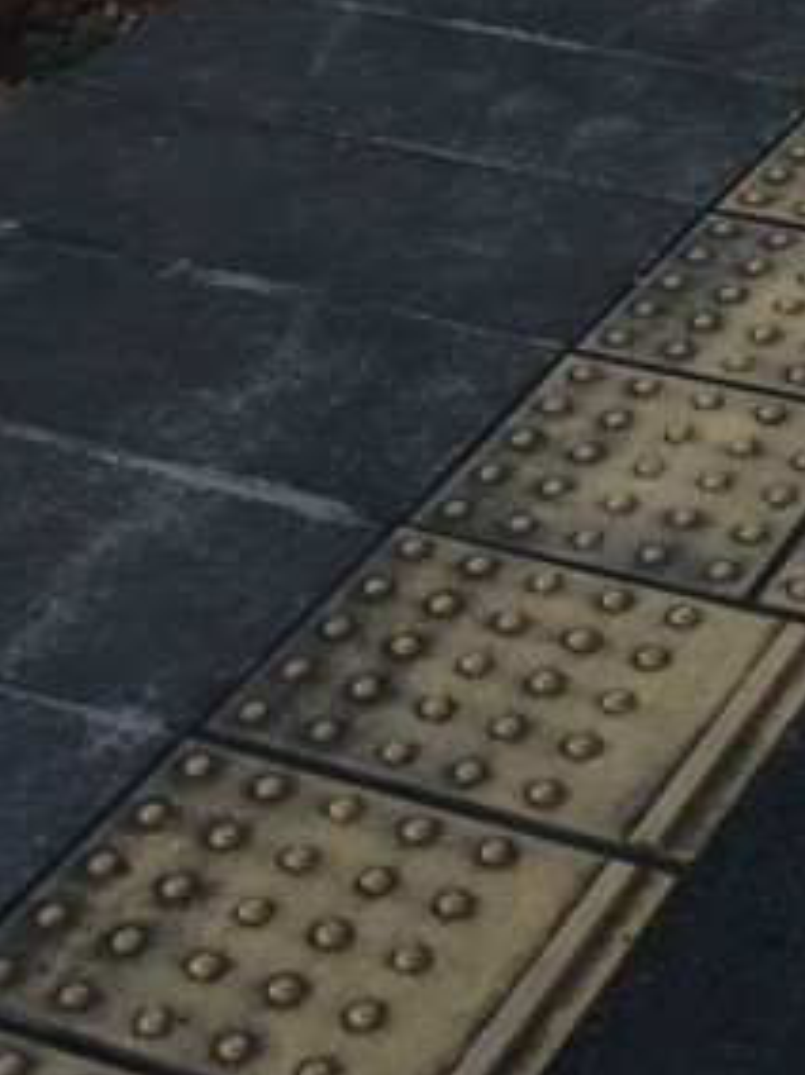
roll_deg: -0.8
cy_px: -836
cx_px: 695
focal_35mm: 105
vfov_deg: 16.0
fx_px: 3258
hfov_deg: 14.0
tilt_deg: -7.8
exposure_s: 1/905
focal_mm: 4.15
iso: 25
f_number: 2.2
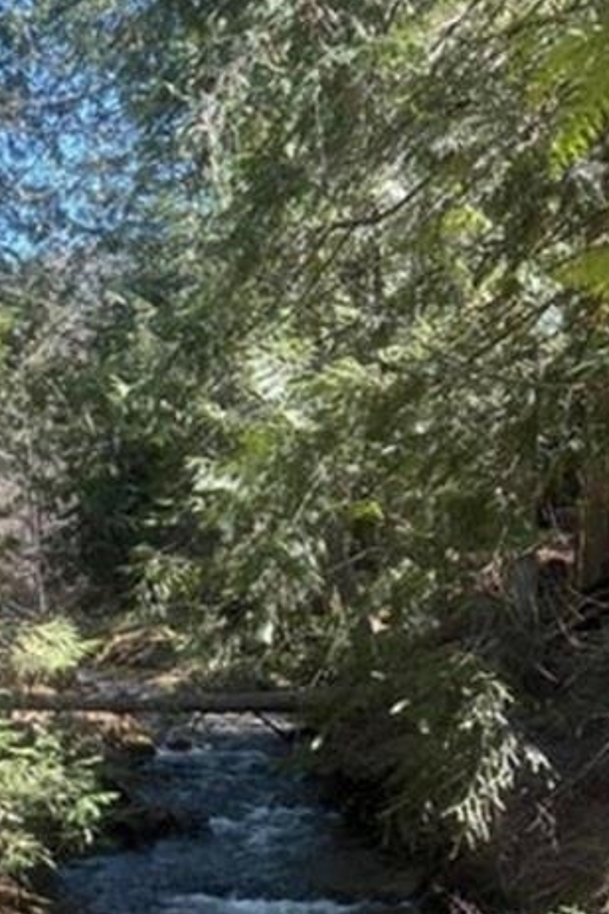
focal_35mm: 54
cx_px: 142
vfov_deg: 34.1
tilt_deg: -12.6
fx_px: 1370
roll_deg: -0.5
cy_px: 884
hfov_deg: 24.7
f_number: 1.78
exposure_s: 1/355
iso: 80
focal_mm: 6.86
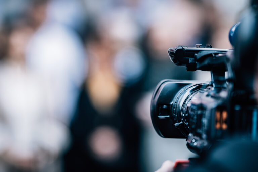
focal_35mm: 135
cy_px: 86
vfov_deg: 10.2
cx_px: 129
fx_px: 967
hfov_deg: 15.2
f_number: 2.2
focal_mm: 135
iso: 320
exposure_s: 1/160
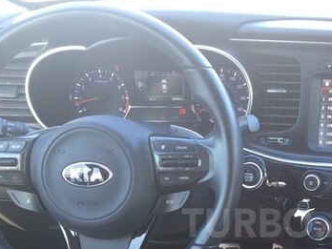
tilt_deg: -28.2
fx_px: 528
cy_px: 223
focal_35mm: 55
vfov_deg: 25.7
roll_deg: +1.7
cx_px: 280
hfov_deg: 33.6
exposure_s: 1/33
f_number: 2.2
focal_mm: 4.15
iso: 40
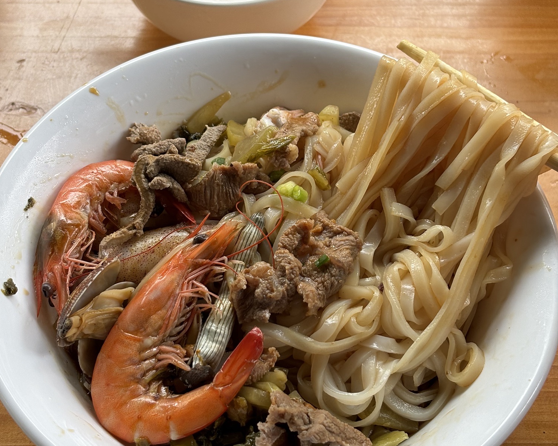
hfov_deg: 27.9
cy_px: 201
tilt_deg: -52.6
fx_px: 1123
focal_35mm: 68
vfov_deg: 22.5
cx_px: 278
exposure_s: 1/228
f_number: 1.6
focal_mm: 5.96
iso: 32
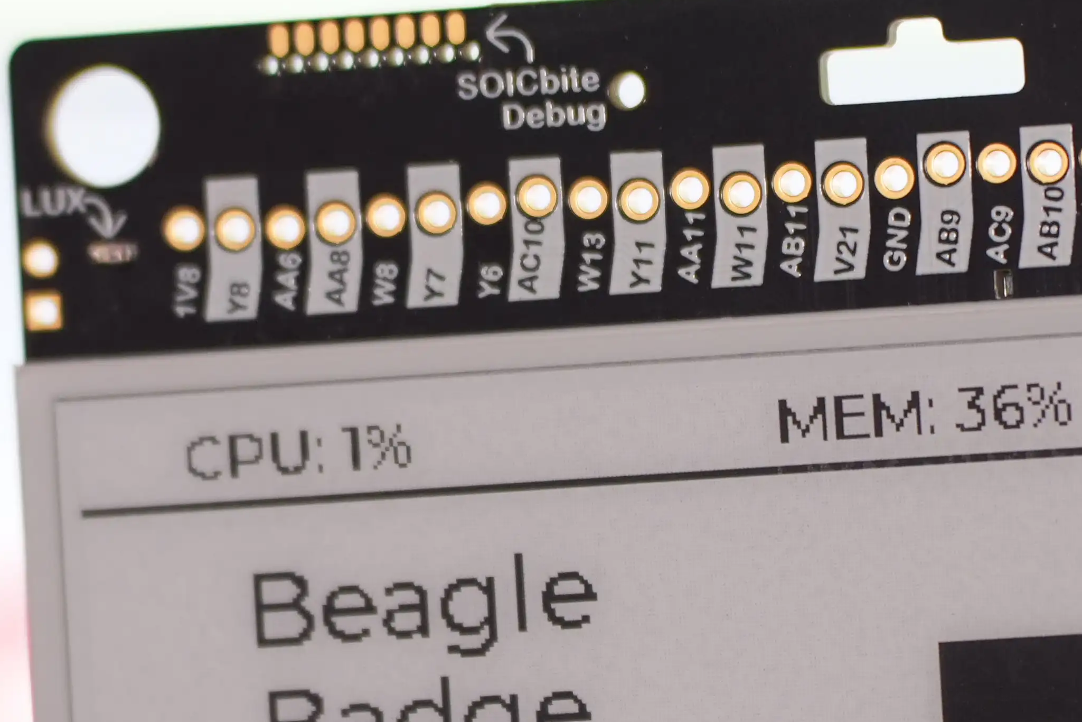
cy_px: 1067
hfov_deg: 3.8
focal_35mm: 538
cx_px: 629
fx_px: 16169
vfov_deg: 2.6
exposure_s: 1/60
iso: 320
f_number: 2.8
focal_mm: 116
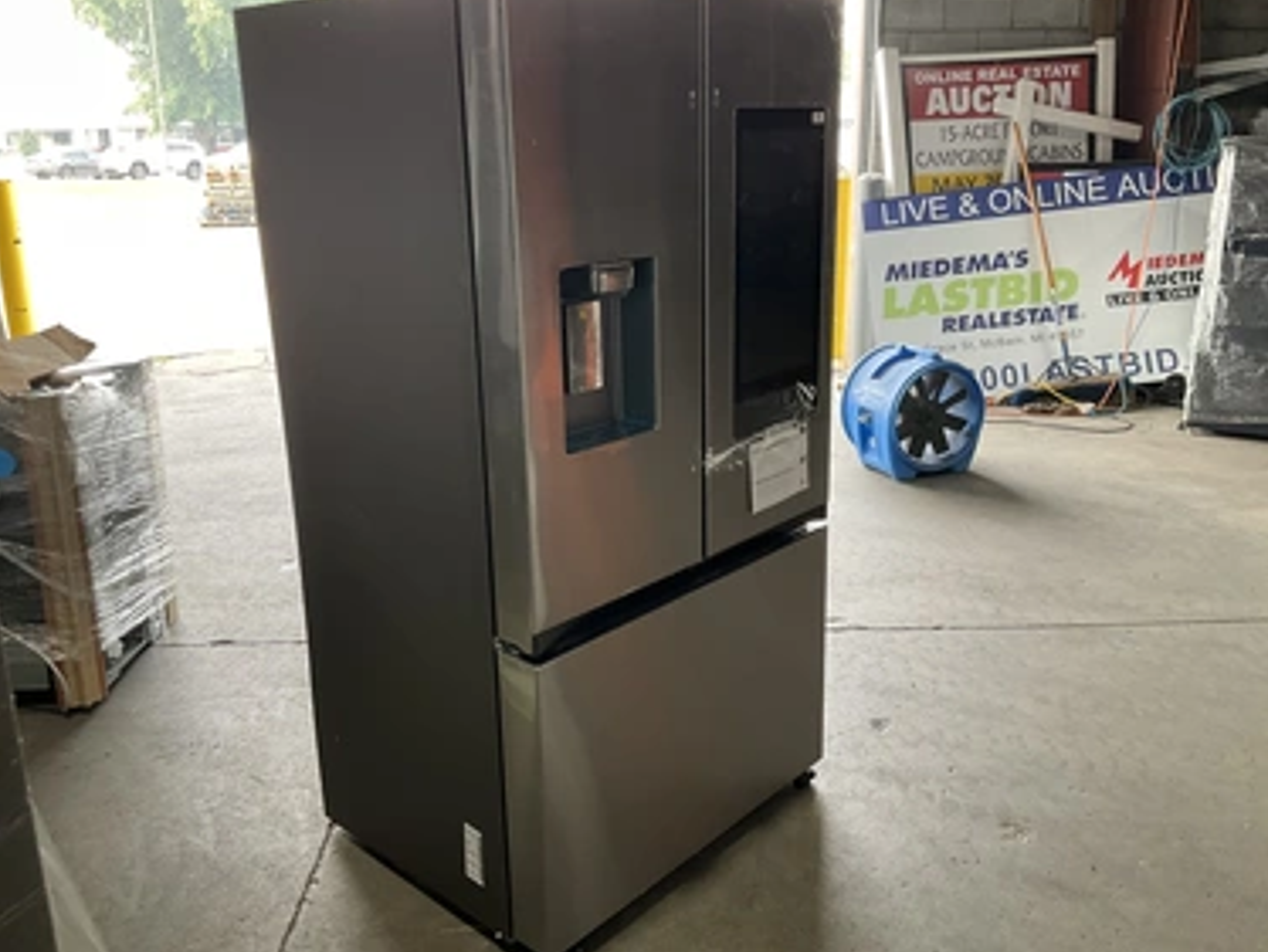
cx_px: 648
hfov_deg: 58.3
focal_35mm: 31
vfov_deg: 45.5
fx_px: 1136
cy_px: 457
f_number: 1.8
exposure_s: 1/122
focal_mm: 3
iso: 64
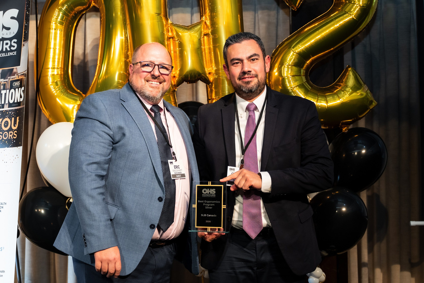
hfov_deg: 32.3
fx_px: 725
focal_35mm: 62
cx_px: 140
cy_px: 147
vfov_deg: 22.1
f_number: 2.8
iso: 1250
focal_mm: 42.1
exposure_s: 1/160
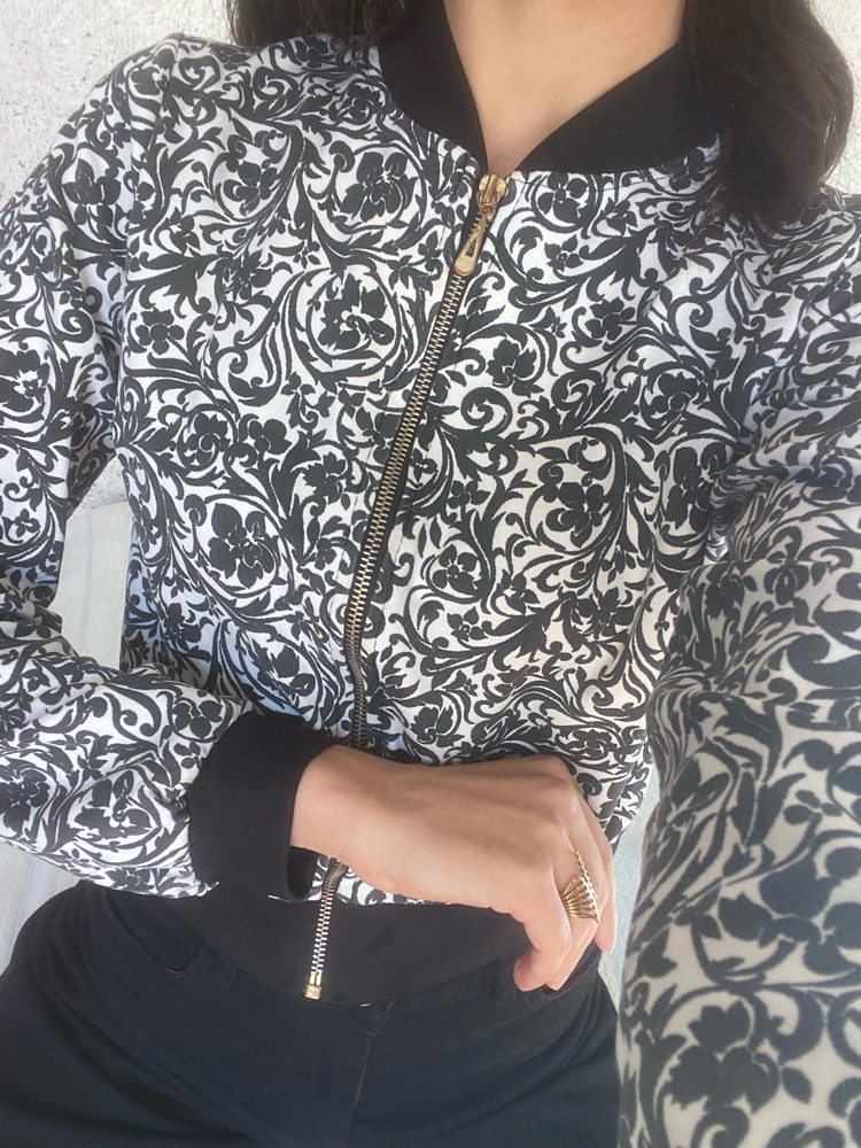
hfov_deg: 46.8
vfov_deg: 60.0
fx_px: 995
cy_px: 574
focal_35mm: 30
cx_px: 430
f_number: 2.2
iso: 64
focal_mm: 2.71
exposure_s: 1/122
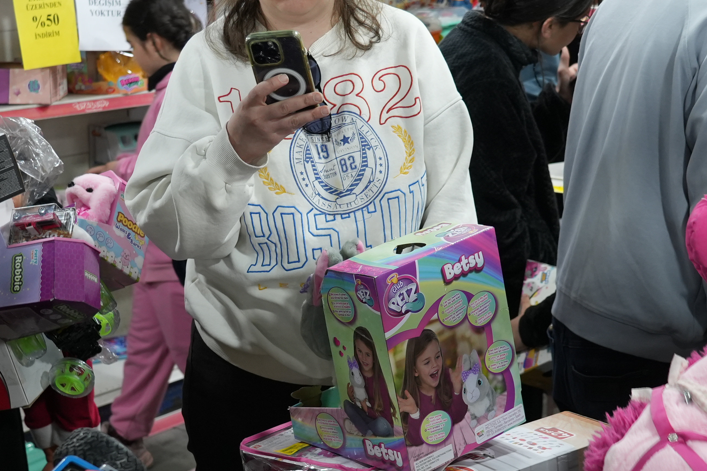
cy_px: 305
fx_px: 1492
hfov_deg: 26.7
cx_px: 358
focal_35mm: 76
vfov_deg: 17.9
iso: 1000
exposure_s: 1/60
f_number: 4
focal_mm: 28
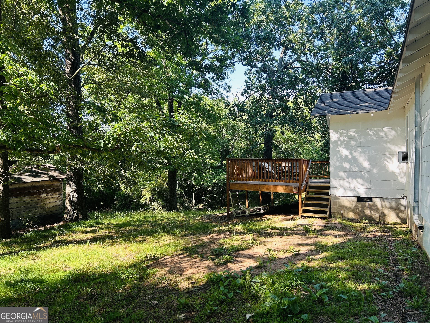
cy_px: 162
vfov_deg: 53.1
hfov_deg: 67.3
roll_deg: +0.1
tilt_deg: +0.5
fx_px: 323
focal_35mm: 26
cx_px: 215
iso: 40
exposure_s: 1/247
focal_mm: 5.7
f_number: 1.5
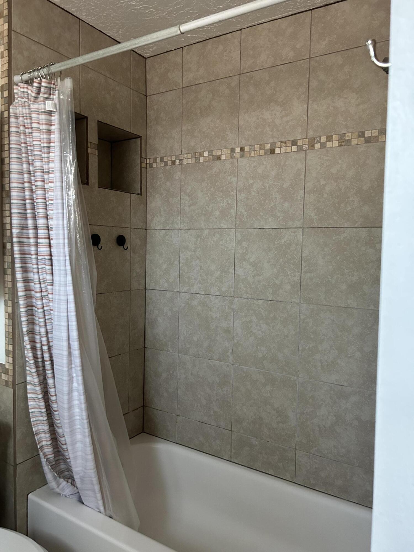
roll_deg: -1.6
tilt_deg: -3.4
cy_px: 276
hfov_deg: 53.1
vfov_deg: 67.3
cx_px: 207
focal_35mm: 26
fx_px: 415
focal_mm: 5.7
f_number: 1.5
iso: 400
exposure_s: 1/60
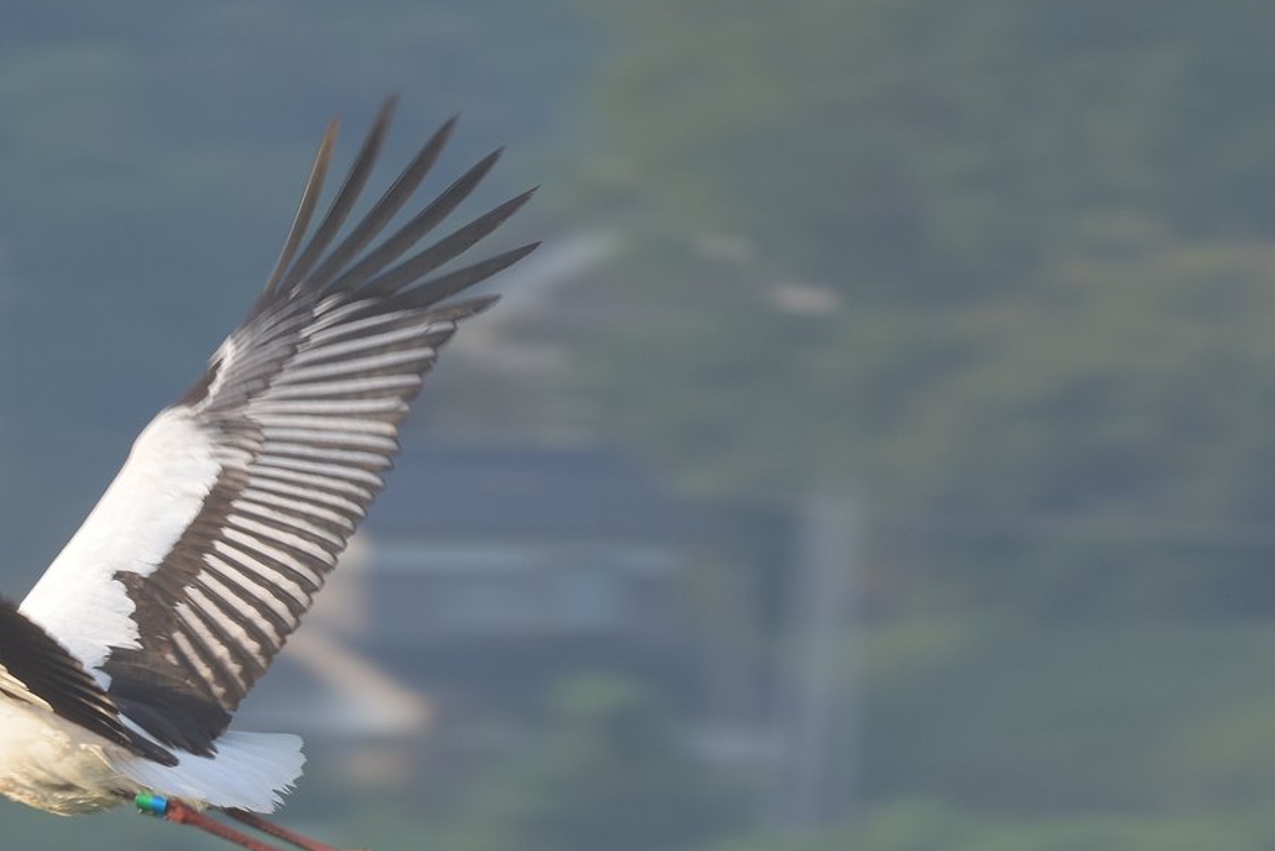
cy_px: 773
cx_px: -203
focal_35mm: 1057
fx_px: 37446
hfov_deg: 1.9
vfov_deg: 1.3
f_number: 8
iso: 200
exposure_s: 1/125
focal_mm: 300
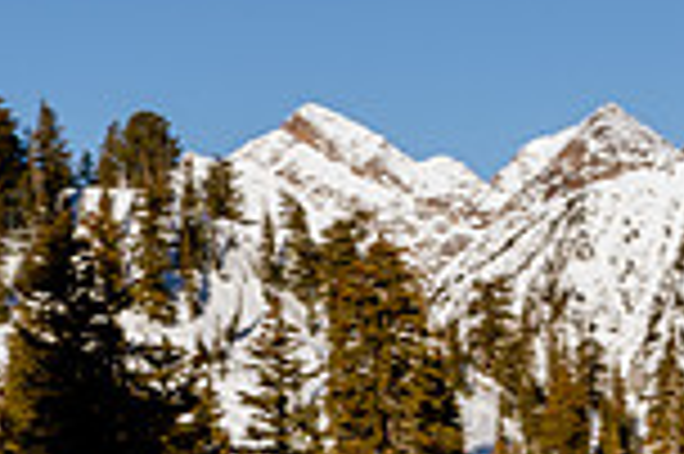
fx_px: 3018
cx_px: -53
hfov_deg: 12.7
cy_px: 321
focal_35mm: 159
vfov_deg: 8.6
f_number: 6.3
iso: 160
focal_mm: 26
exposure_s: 1/640
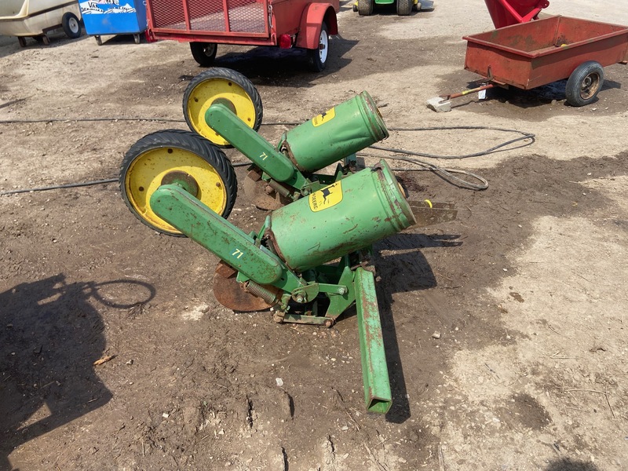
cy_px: 236
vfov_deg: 53.1
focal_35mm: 26
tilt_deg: -35.7
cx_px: 314
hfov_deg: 67.3
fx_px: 472
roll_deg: +3.8
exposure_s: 1/2066
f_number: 1.8
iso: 32
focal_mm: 4.25
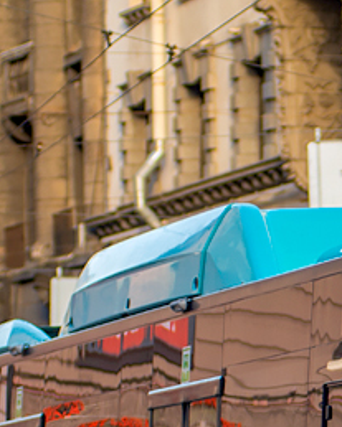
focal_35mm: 374
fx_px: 4735
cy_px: 435
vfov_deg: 5.2
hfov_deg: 4.1
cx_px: 590
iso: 100
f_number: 4.5
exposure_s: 1/250
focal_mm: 86
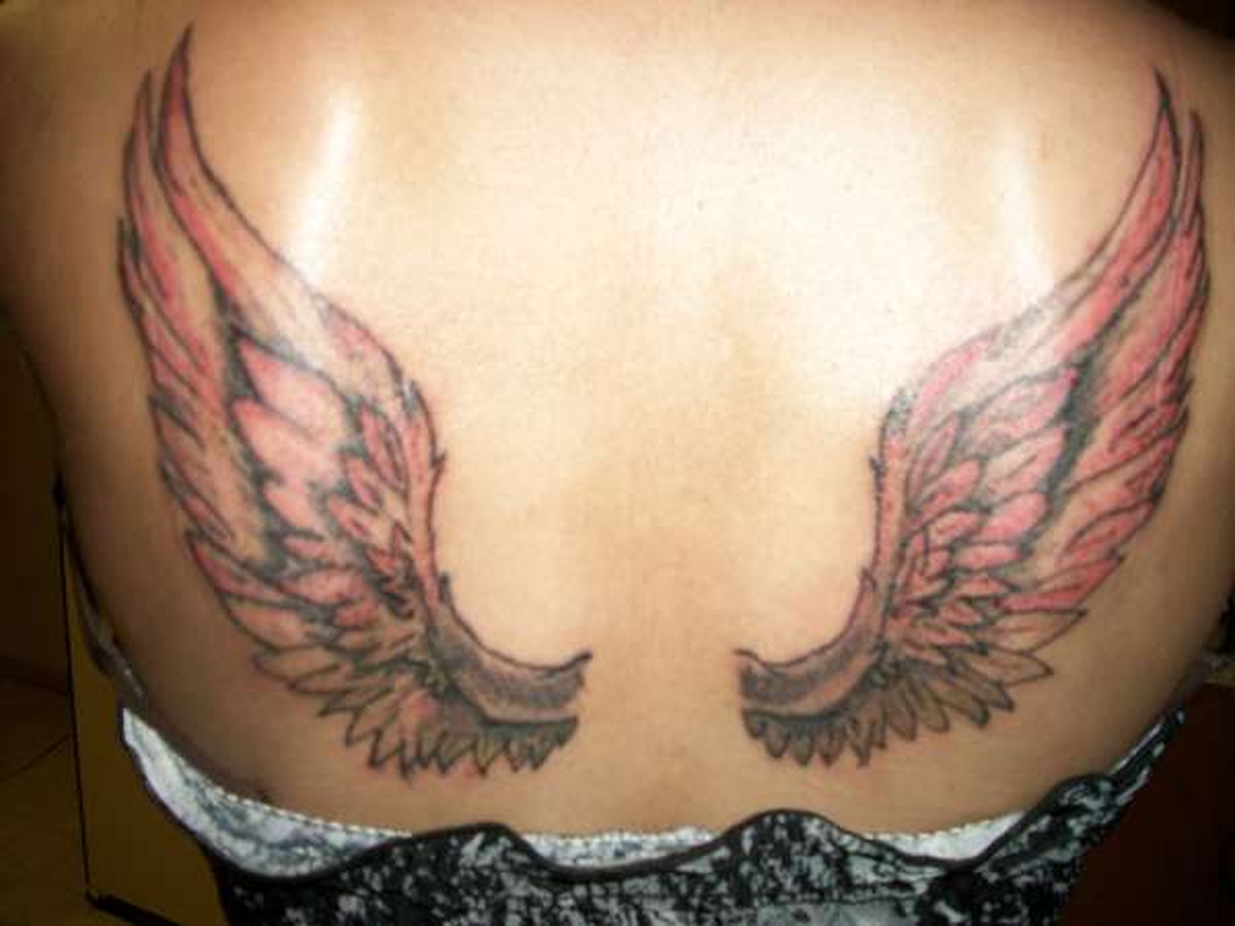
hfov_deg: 56.8
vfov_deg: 44.2
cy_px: 463
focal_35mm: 32
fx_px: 1142
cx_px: 618
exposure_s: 1/30
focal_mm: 5.7
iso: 80
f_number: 2.9
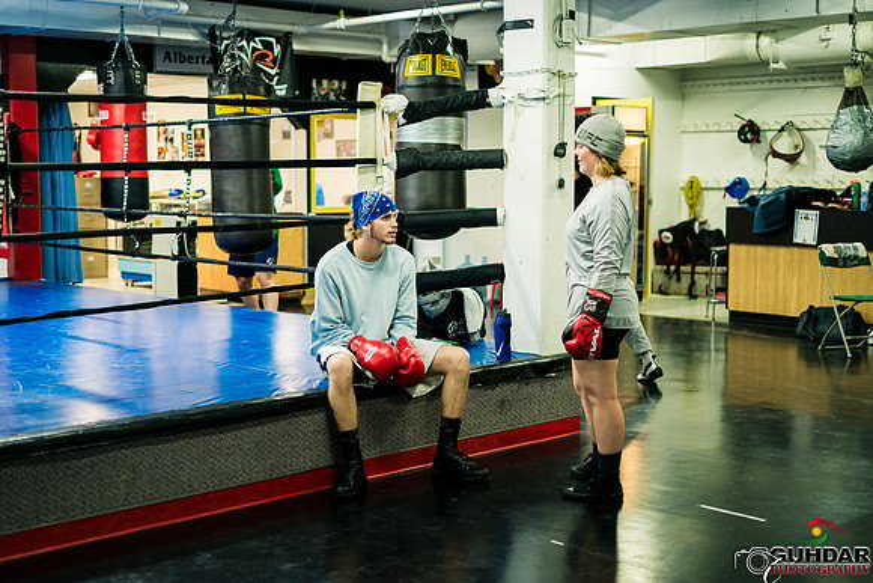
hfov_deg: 39.6
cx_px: 436
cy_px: 292
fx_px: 1213
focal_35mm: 50
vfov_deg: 27.0
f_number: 1.8
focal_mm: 50
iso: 2000
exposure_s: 1/500
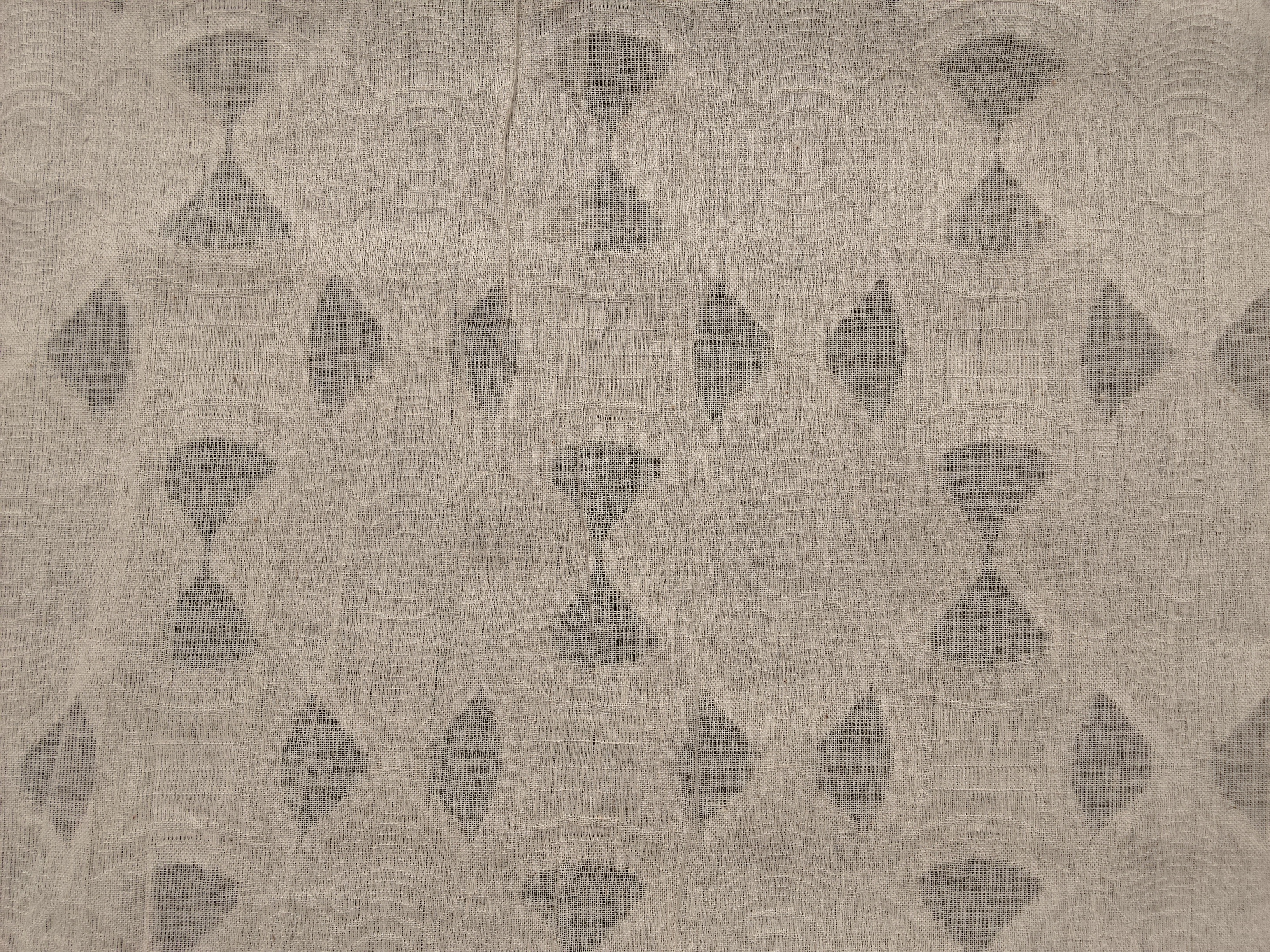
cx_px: 635
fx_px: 954
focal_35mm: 26
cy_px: 476
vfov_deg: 53.1
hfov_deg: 67.3
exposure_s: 1/100
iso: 64
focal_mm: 2.78
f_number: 2
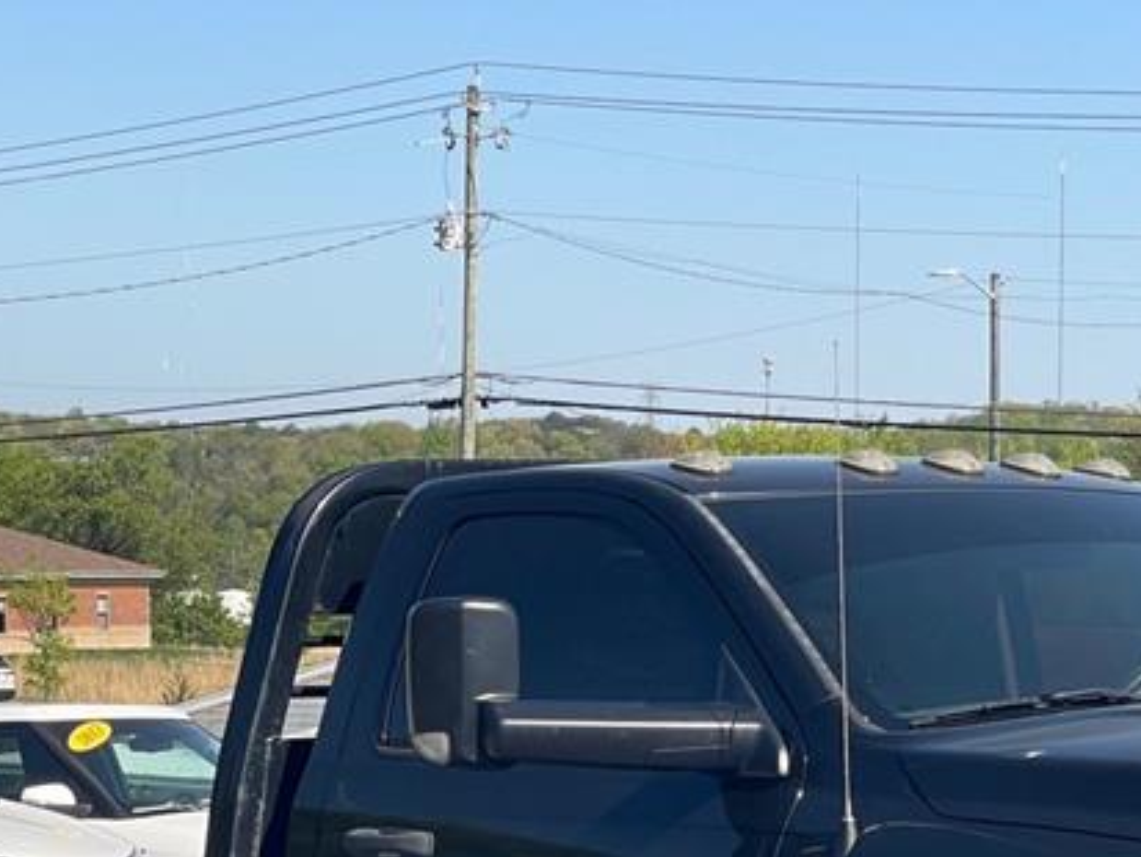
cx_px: 821
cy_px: 1037
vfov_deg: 11.3
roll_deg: -1.4
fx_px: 4253
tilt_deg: -6.4
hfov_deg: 15.2
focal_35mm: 129
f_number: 2
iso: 25
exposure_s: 1/1065
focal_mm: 6
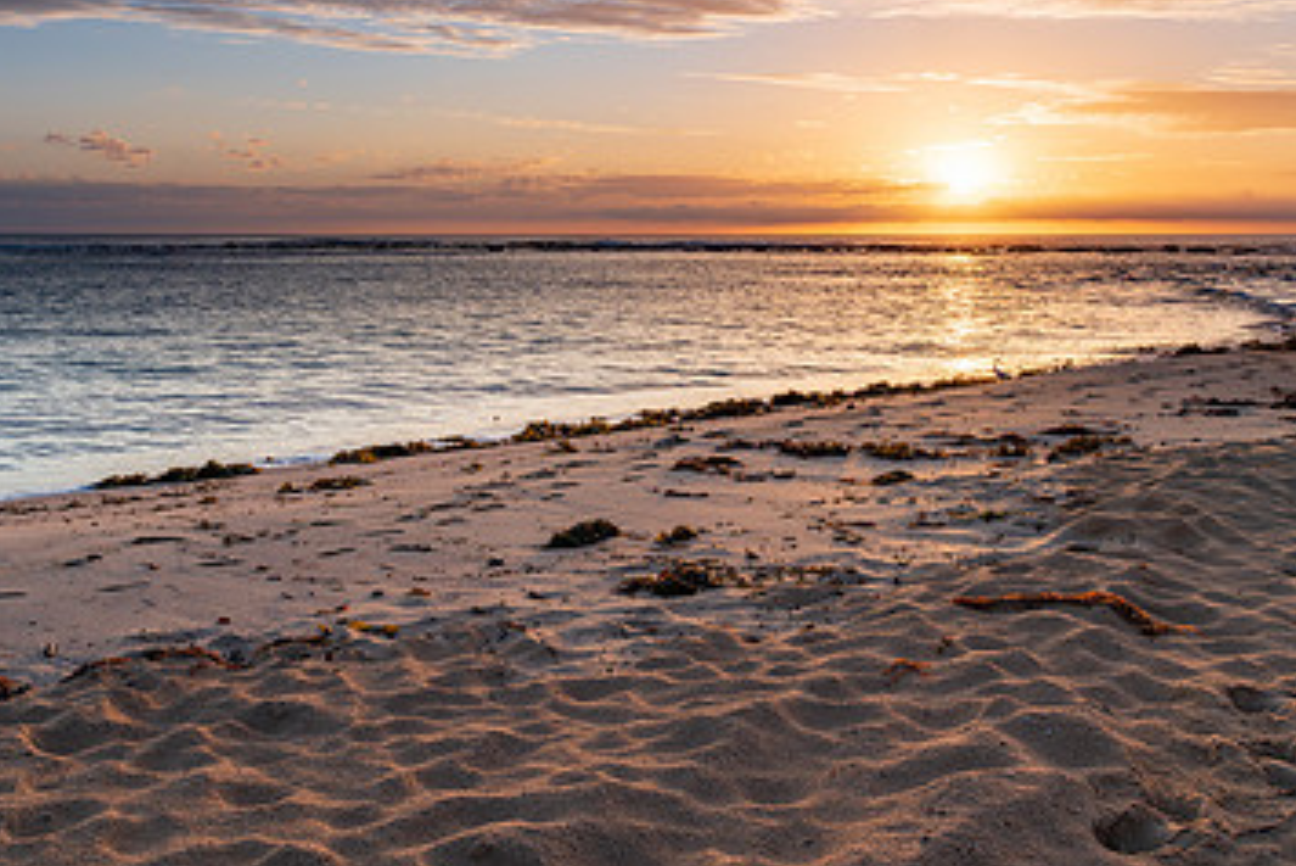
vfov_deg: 32.9
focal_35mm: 40
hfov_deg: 47.6
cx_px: 431
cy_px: 243
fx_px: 1441
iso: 80
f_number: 9
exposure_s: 1/20
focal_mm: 24
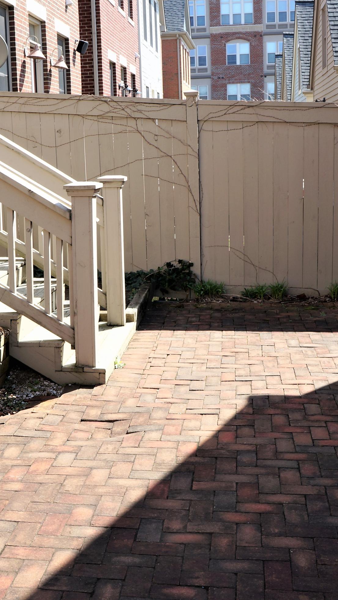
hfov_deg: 24.8
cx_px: 106
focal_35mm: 48
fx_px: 765
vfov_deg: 42.9
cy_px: 296
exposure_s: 1/100
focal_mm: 20
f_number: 8
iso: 100
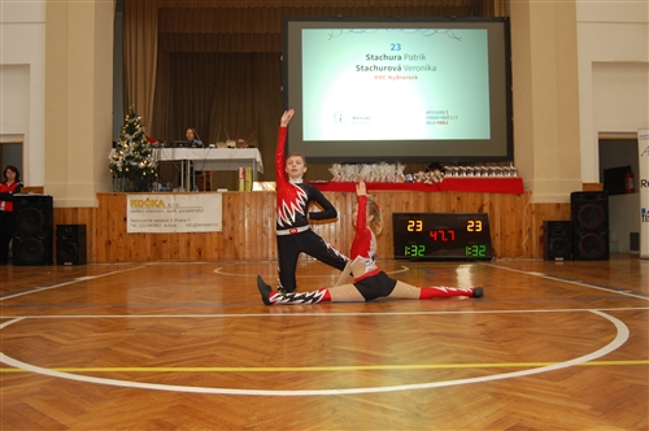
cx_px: 324
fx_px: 594
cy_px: 216
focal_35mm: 33
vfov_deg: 39.9
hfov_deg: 57.3
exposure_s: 1/60
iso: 400
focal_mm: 22
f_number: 3.8
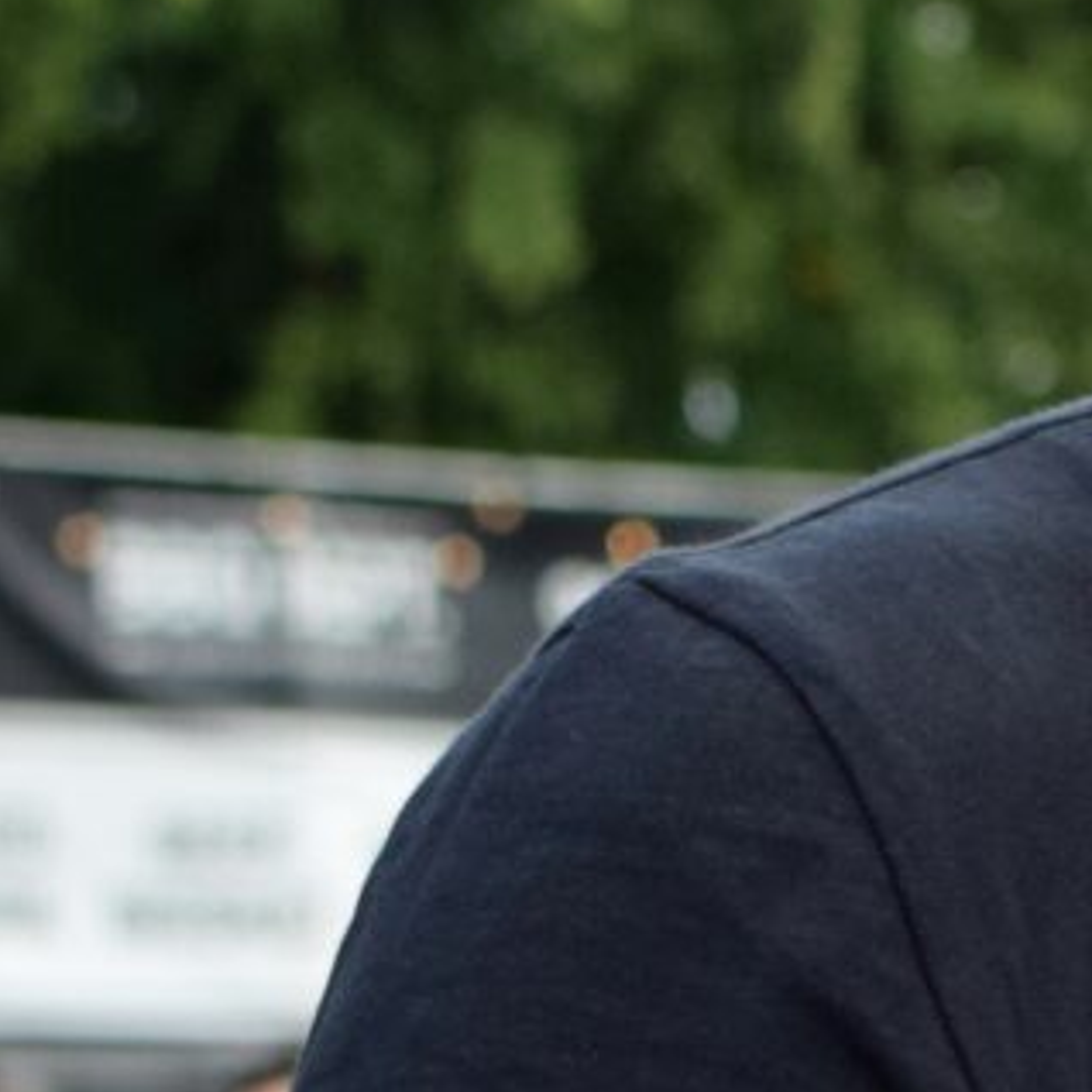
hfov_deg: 5.6
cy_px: 1401
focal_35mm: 303
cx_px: 2411
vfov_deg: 5.7
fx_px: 10810
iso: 400
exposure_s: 1/1000
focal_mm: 35
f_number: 4.5
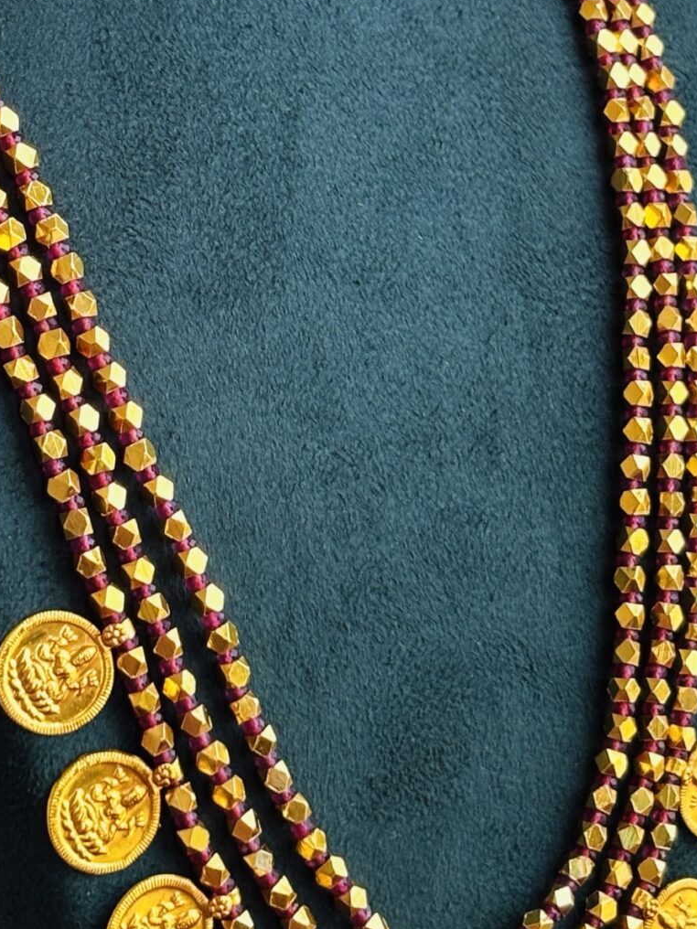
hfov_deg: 11.3
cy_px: 279
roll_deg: +1.3
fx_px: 3517
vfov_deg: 15.0
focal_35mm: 131
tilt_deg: -7.7
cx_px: 239
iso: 50
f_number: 1.6
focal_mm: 5.96
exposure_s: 1/88
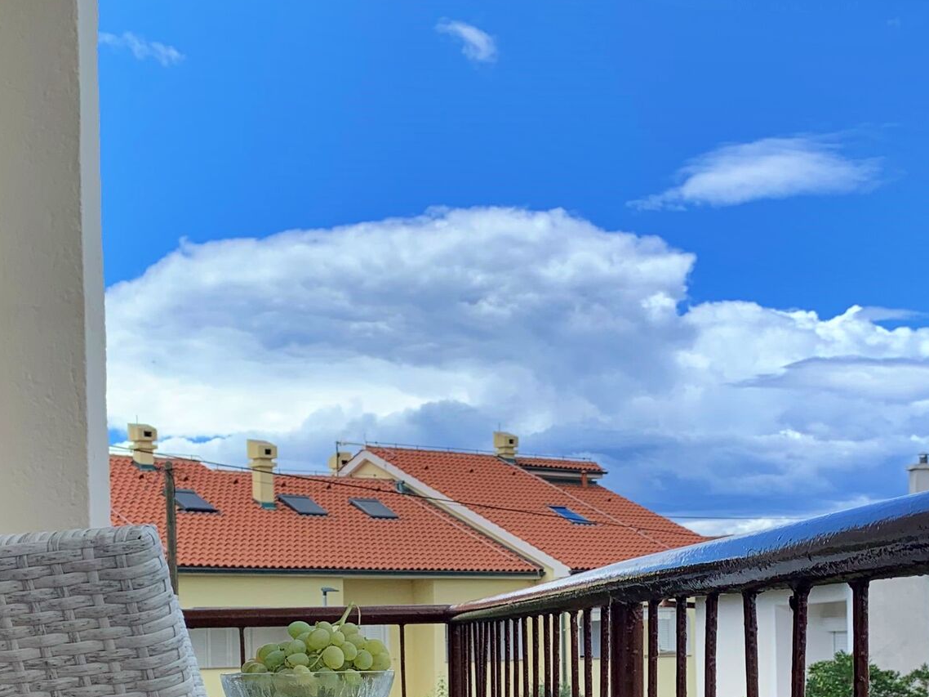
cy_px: 678
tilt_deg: -0.2
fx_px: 1717
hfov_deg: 30.2
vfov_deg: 22.2
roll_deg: +0.2
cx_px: 551
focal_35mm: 64
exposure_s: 1/1447
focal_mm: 4.25
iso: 25
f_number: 1.8
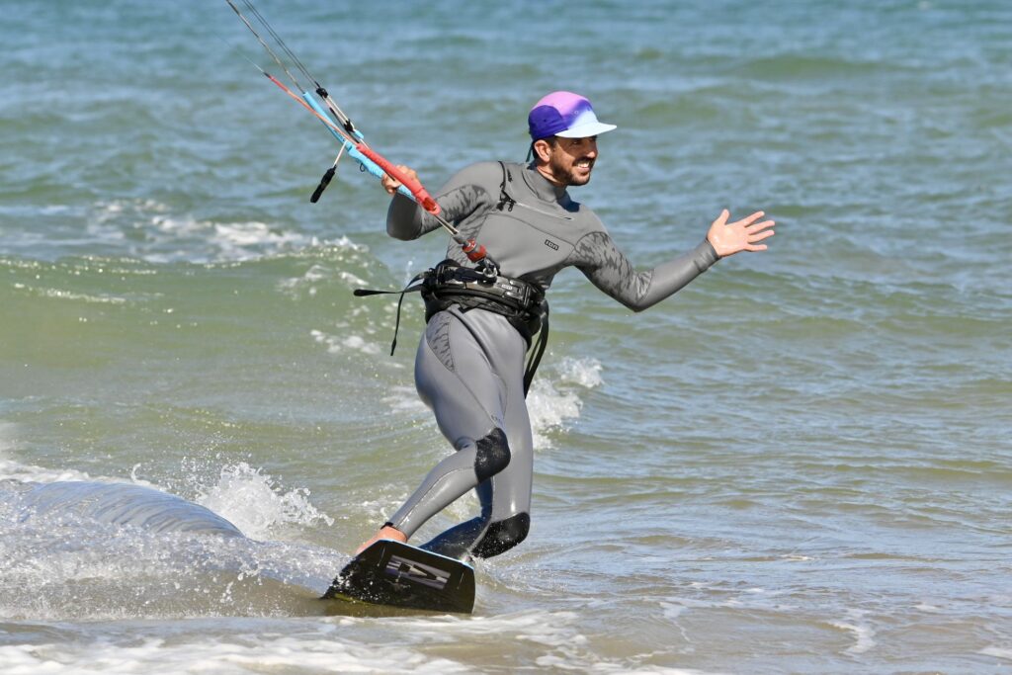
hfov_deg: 6.9
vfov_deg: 4.6
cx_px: 506
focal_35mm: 300
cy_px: 338
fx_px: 8434
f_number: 5.6
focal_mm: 200
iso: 100
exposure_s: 1/1000
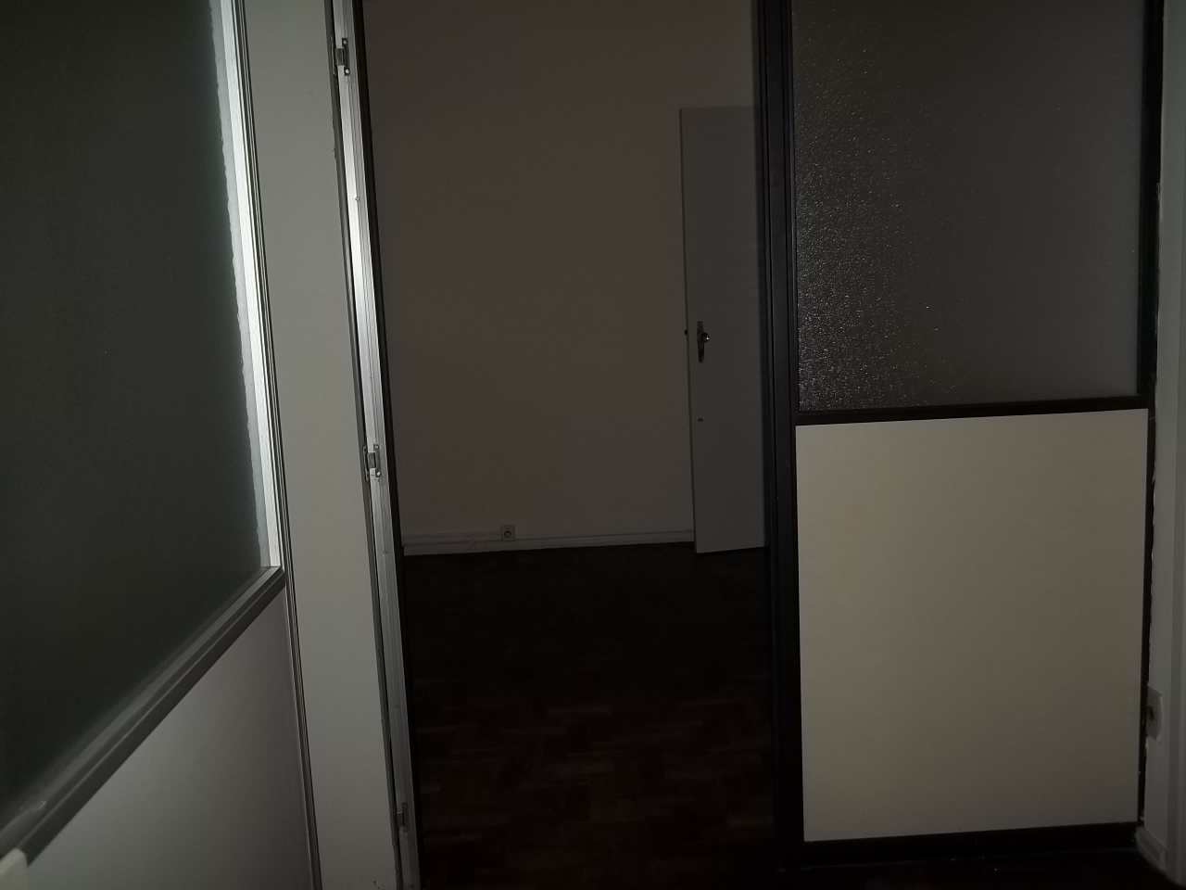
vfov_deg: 44.2
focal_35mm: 32
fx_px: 1096
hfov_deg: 56.8
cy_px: 445
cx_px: 593
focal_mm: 5.7
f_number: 2.9
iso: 64
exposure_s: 1/30
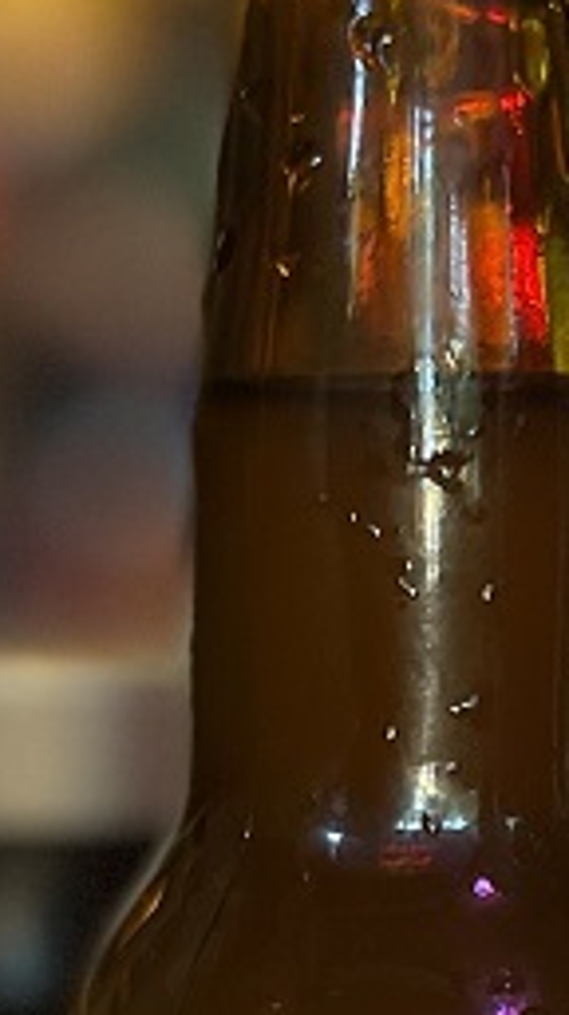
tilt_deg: -8.1
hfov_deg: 10.7
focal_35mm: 113
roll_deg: -0.1
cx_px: 419
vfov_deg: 18.5
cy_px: 995
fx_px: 3040
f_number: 1.6
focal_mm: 5.1
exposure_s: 1/25
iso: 640
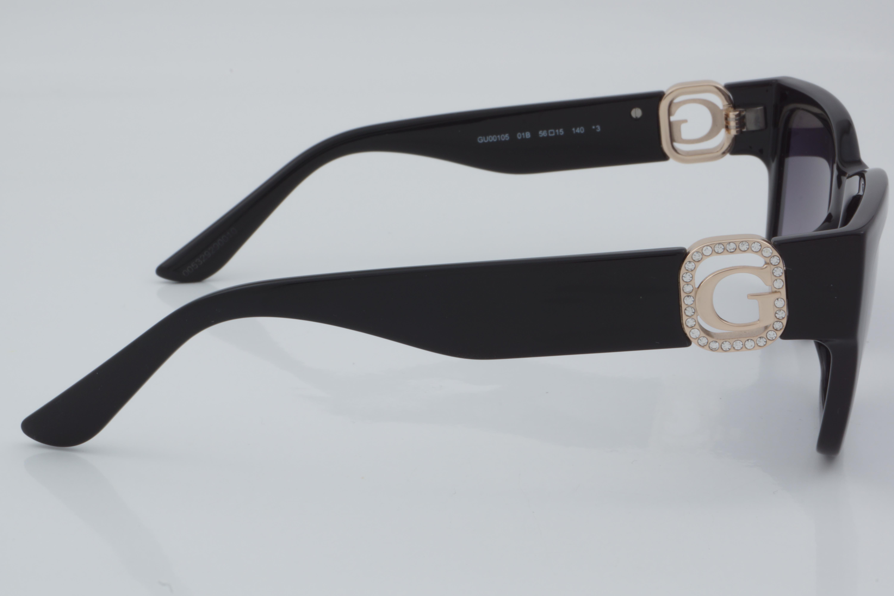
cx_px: 447
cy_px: 298
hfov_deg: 24.6
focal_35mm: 82
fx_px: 2049
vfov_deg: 16.6
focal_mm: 55
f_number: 32
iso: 100
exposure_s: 1/4
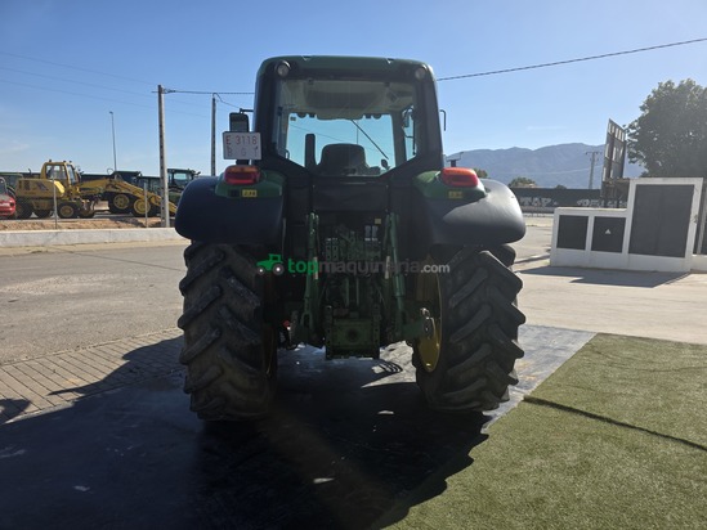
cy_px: 265
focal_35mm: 23
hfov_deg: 73.9
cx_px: 354
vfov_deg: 58.9
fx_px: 470
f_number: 1.7
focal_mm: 6.3
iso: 80
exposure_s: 1/4889
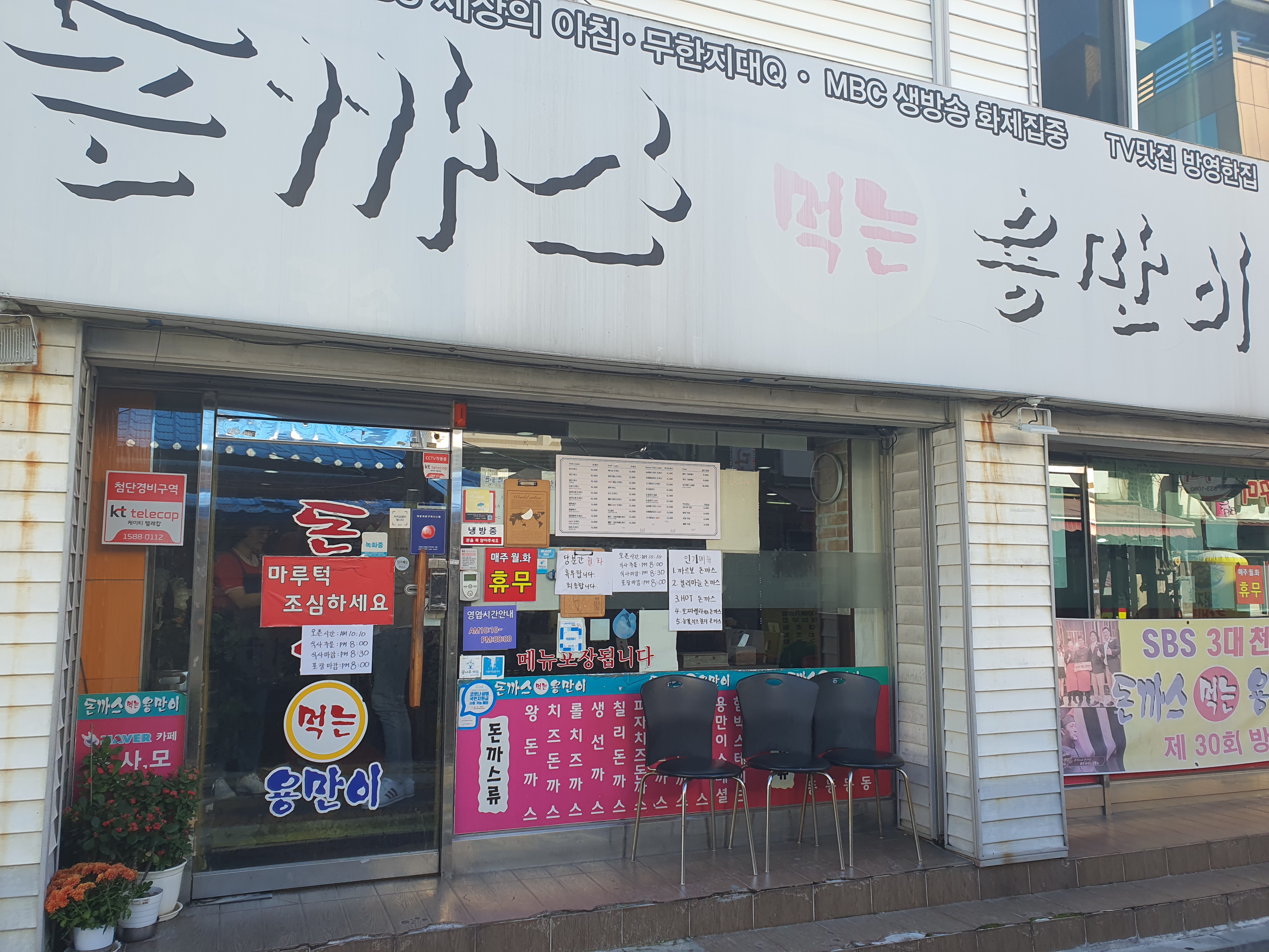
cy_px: 476
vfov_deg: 53.1
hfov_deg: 67.3
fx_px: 953
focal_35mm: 26
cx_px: 634
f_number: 2.4
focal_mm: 4.3
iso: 50
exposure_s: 1/234
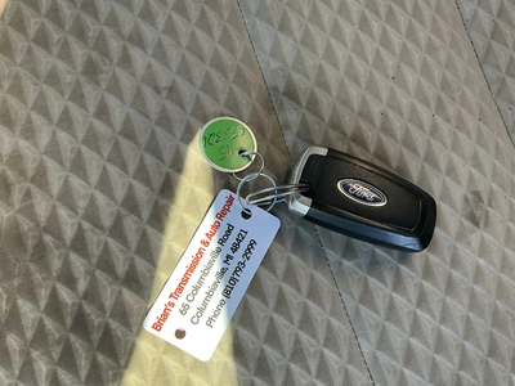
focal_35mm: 29
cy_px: 193
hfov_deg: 61.7
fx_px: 431
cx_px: 258
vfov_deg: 48.2
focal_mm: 3
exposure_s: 1/124
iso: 25
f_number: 1.8
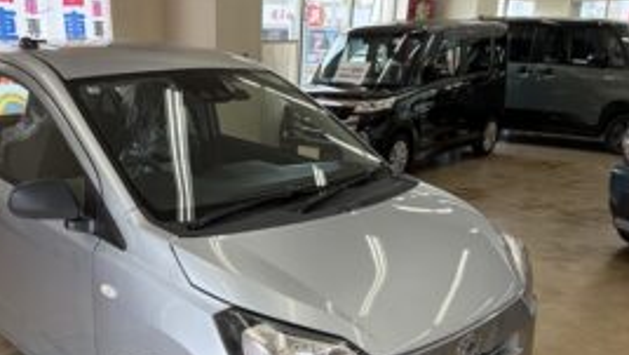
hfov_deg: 53.1
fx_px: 617
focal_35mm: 37
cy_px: 300
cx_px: 221
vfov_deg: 31.0
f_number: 1.6
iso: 50
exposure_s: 1/338
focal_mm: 5.96
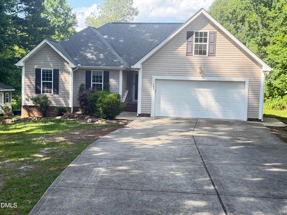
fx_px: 398
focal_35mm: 48
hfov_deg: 39.7
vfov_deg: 30.3
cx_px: 144
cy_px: 108
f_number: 1.78
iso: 80
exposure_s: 1/349
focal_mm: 6.76
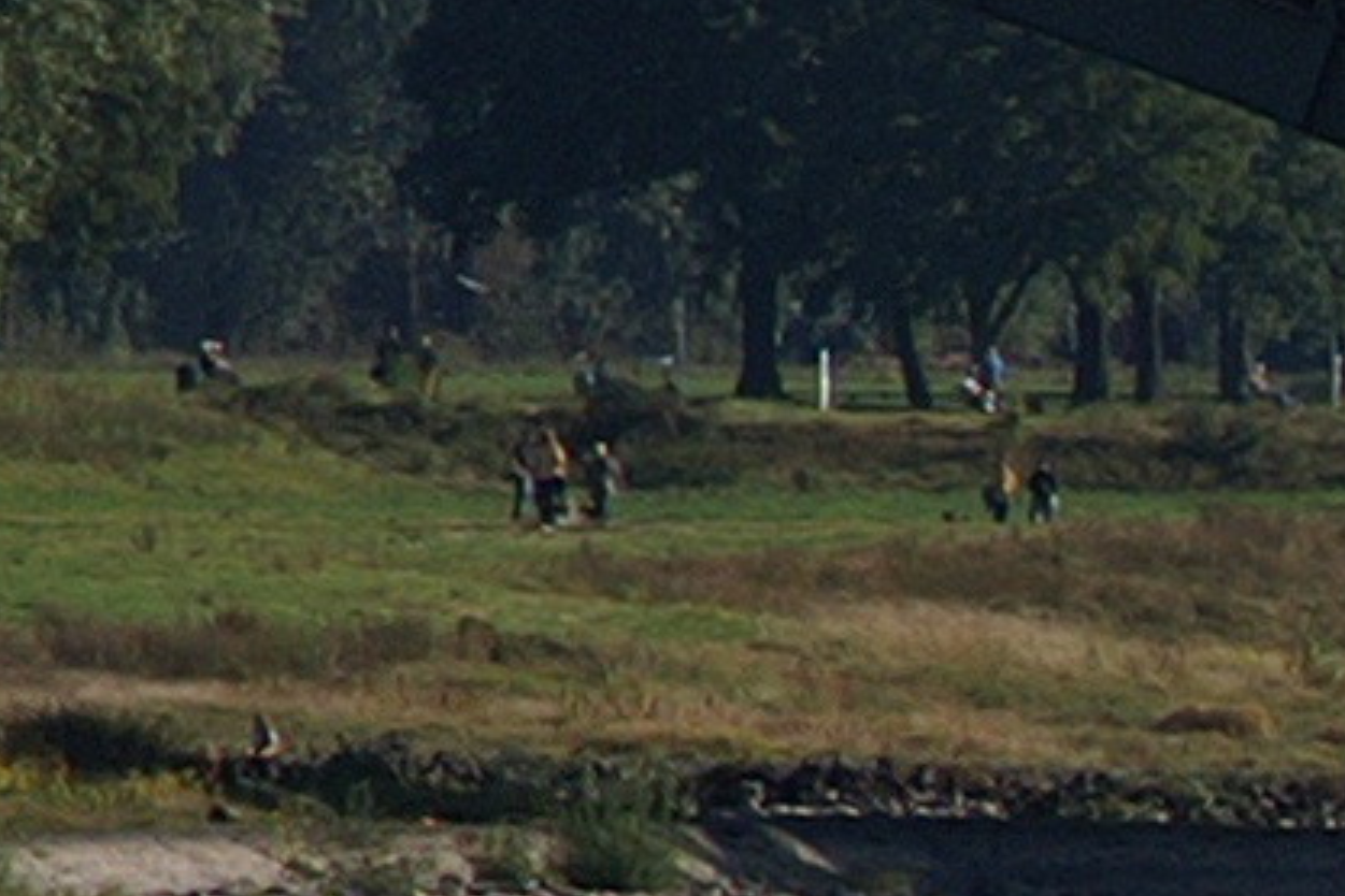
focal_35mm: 2269
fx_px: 84766
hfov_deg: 0.9
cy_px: 1205
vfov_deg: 0.6
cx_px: 4016
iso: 100
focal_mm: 210
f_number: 11
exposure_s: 1/250
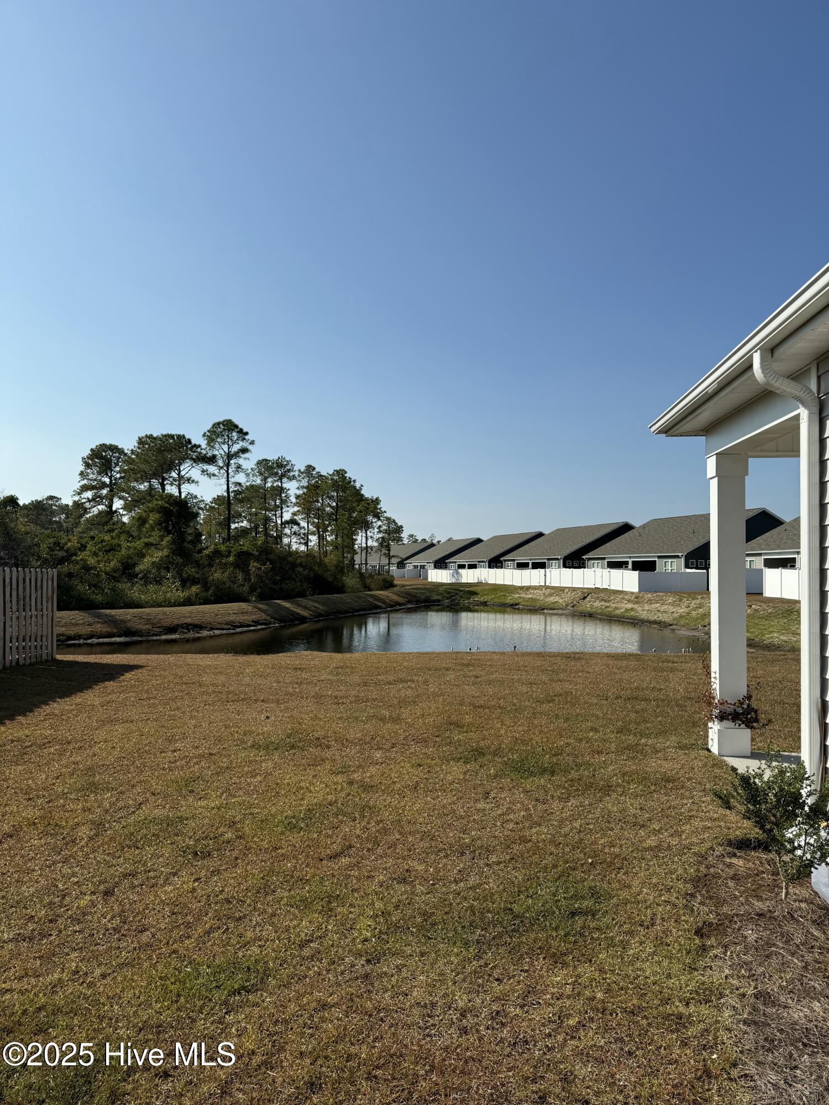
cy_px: 552
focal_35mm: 24
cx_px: 414
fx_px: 766
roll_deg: -0.8
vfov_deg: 71.6
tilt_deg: +1.0
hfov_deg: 56.8
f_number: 1.78
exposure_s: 1/7353
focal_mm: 6.76
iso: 80
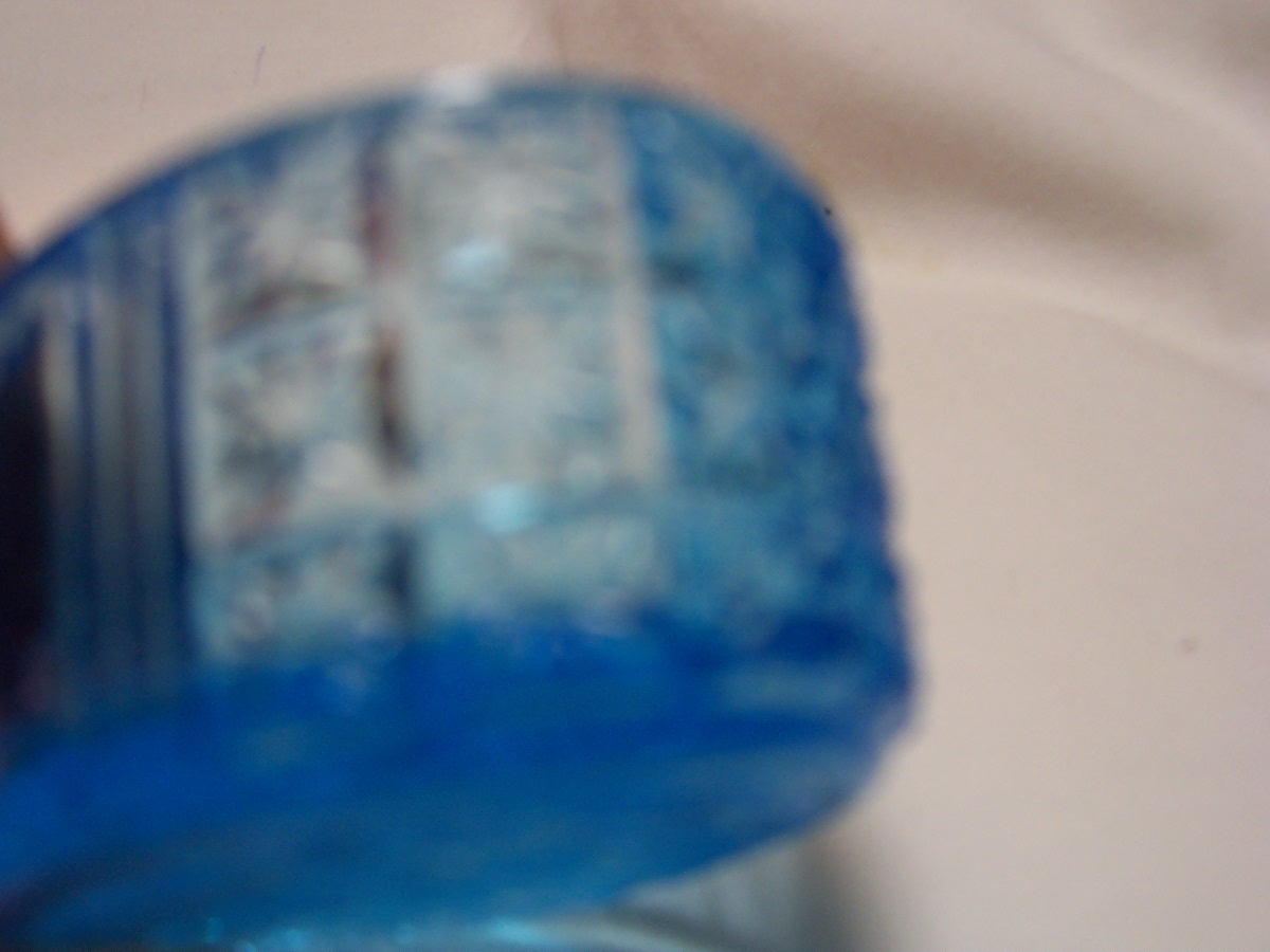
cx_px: 635
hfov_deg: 50.1
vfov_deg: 38.7
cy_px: 476
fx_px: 1357
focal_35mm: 37
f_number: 2.8
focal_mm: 5.6
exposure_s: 1/60
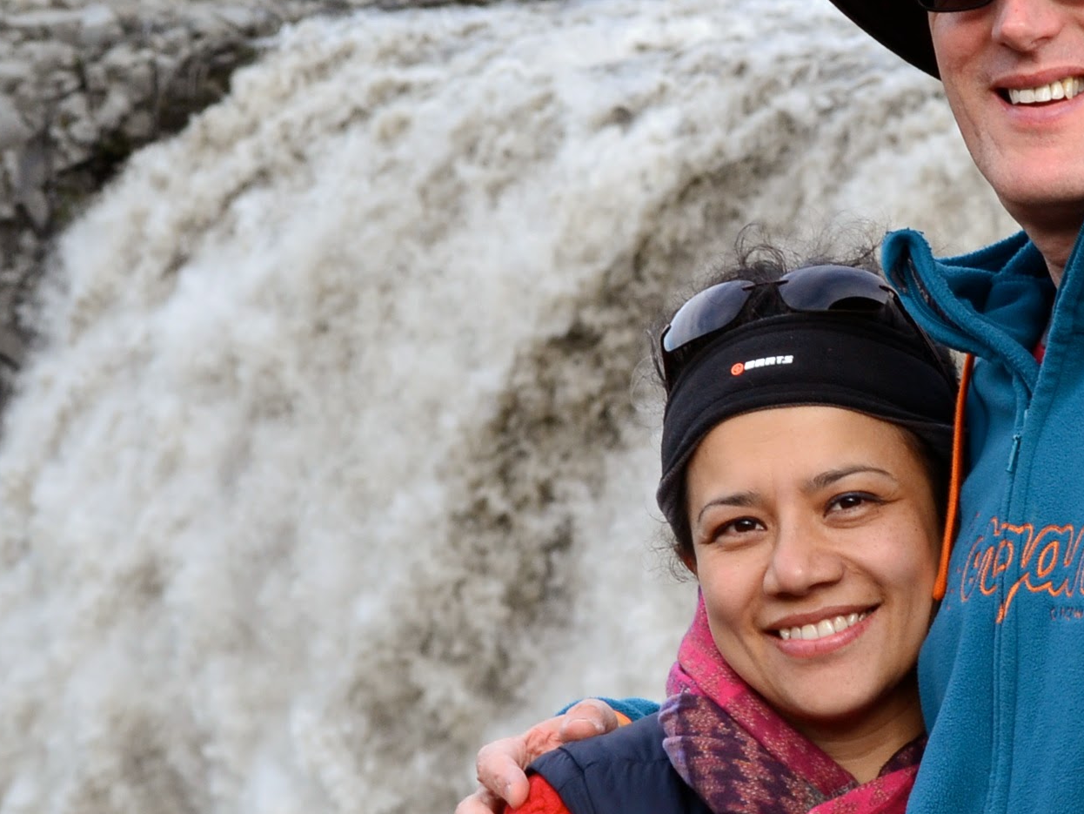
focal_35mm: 208
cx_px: 1060
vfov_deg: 7.1
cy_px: 375
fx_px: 6515
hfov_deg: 9.5
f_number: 9
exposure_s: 1/160
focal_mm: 52
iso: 400
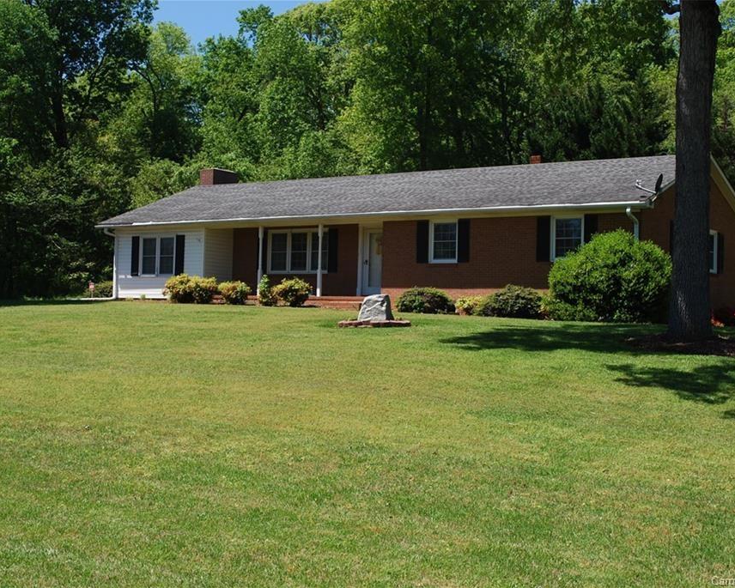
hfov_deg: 34.7
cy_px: 294
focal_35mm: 54
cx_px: 370
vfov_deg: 28.1
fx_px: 1175
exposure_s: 1/200
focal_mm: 32
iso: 100
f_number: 7.1
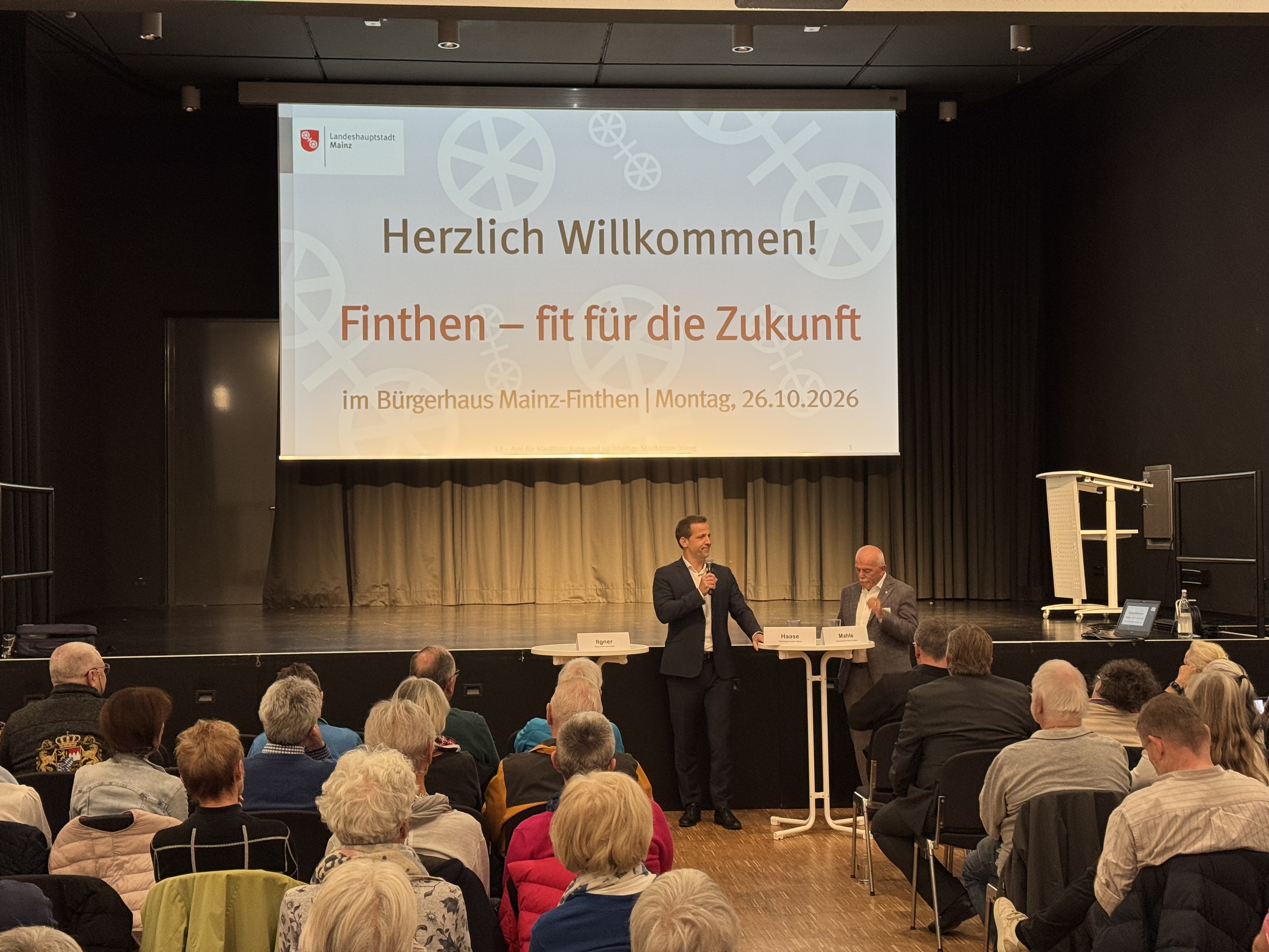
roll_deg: +1.4
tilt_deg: +3.0
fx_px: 1760
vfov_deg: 30.3
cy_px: 476
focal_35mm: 48
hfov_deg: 39.7
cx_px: 634
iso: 160
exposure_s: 1/60
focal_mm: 6.76
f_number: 1.78
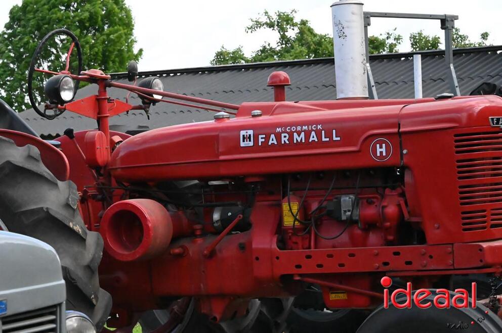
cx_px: 251
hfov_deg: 20.4
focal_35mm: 100
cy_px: 166
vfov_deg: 13.7
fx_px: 1393
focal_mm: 100
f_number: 18
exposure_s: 1/5000
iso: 32000
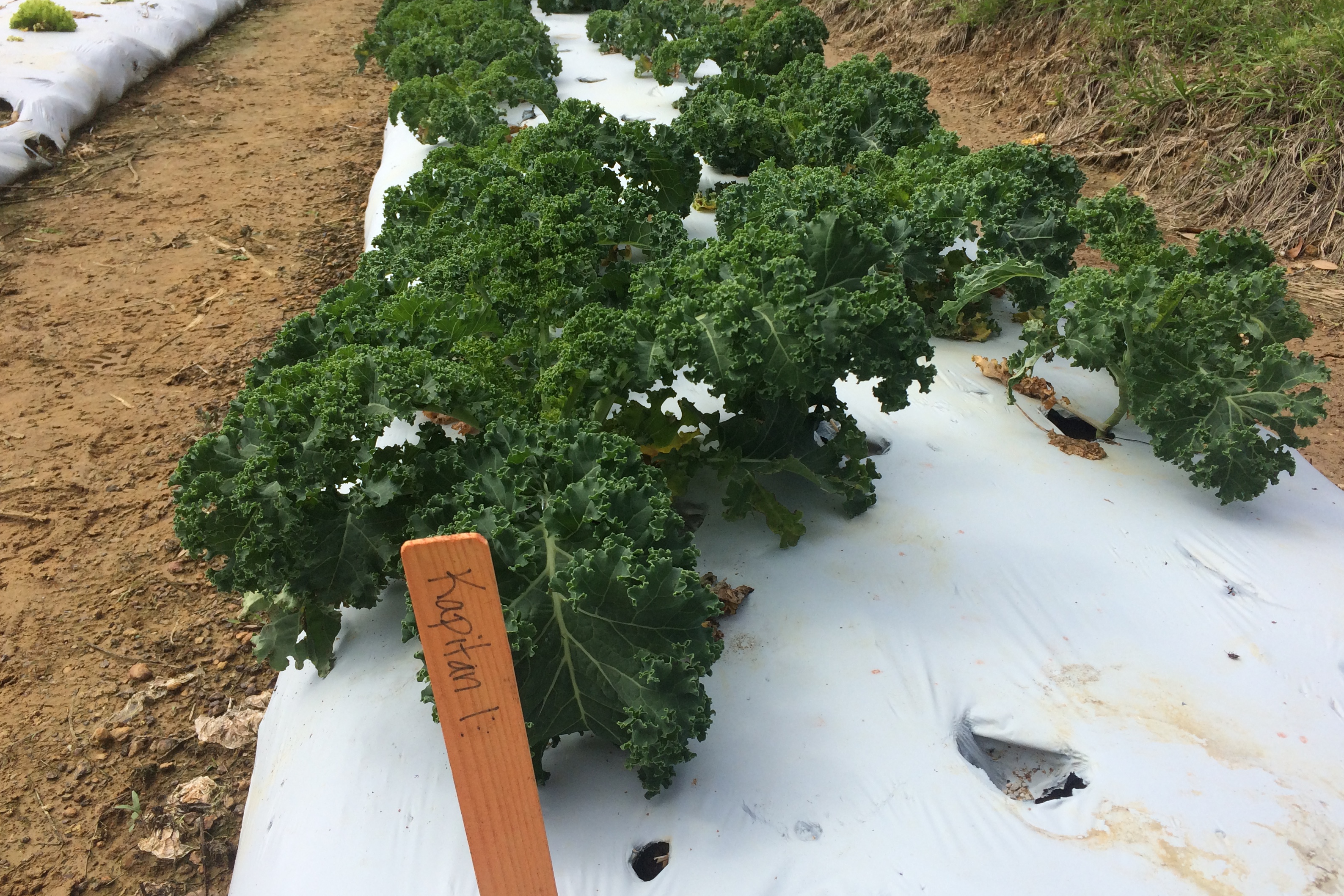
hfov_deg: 60.3
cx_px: 672
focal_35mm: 31
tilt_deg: -30.3
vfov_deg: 42.3
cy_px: 445
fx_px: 1157
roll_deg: -1.9
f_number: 2.2
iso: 32
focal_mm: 4.15
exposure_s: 1/2160
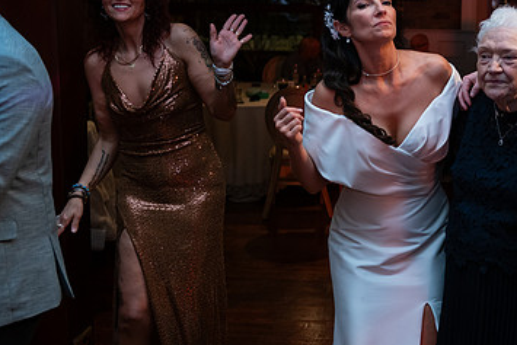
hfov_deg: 31.7
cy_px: 136
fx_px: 891
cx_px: 395
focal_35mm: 62
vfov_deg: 21.9
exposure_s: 1/160
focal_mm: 38
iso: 640
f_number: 3.5
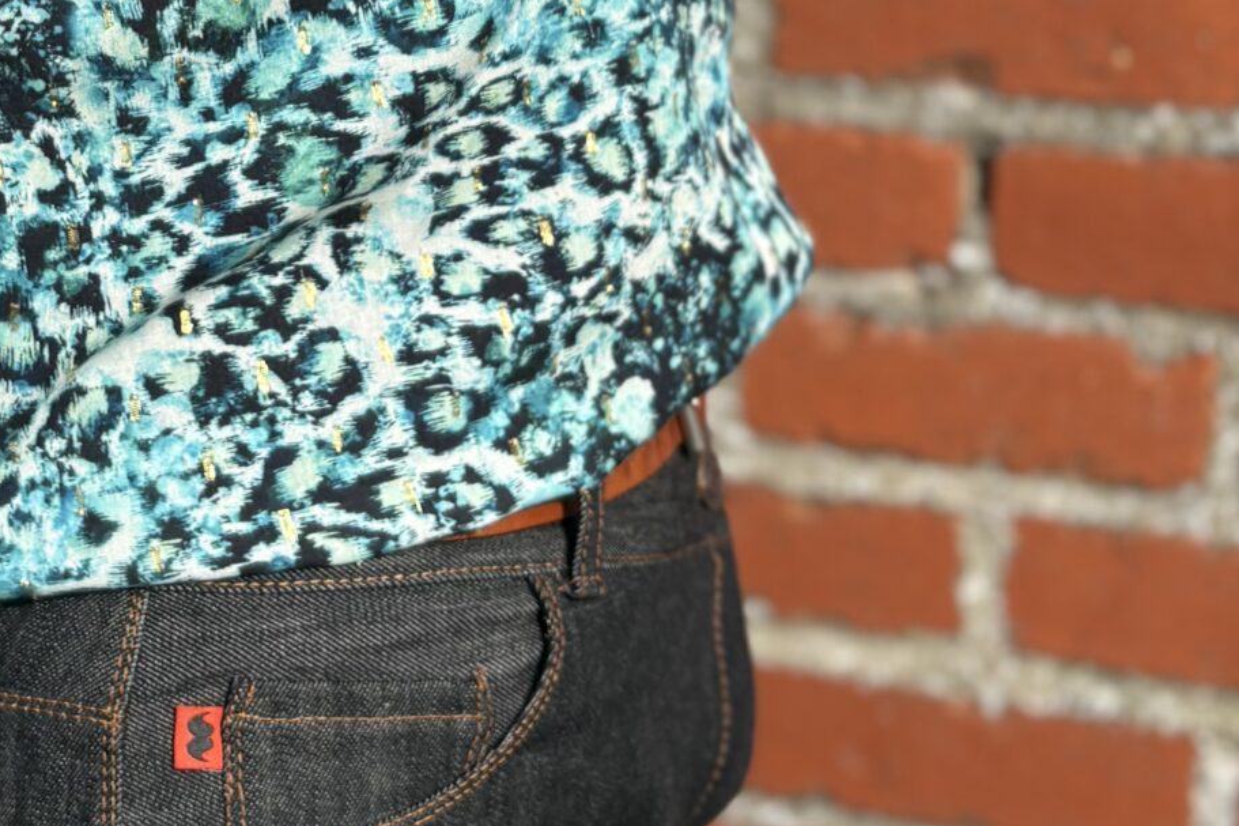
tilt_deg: -7.7
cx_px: 84
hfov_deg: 25.7
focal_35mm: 76
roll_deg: -0.1
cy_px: -177
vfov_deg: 17.1
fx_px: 2615
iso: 50
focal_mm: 5.96
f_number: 1.6
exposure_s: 1/2747
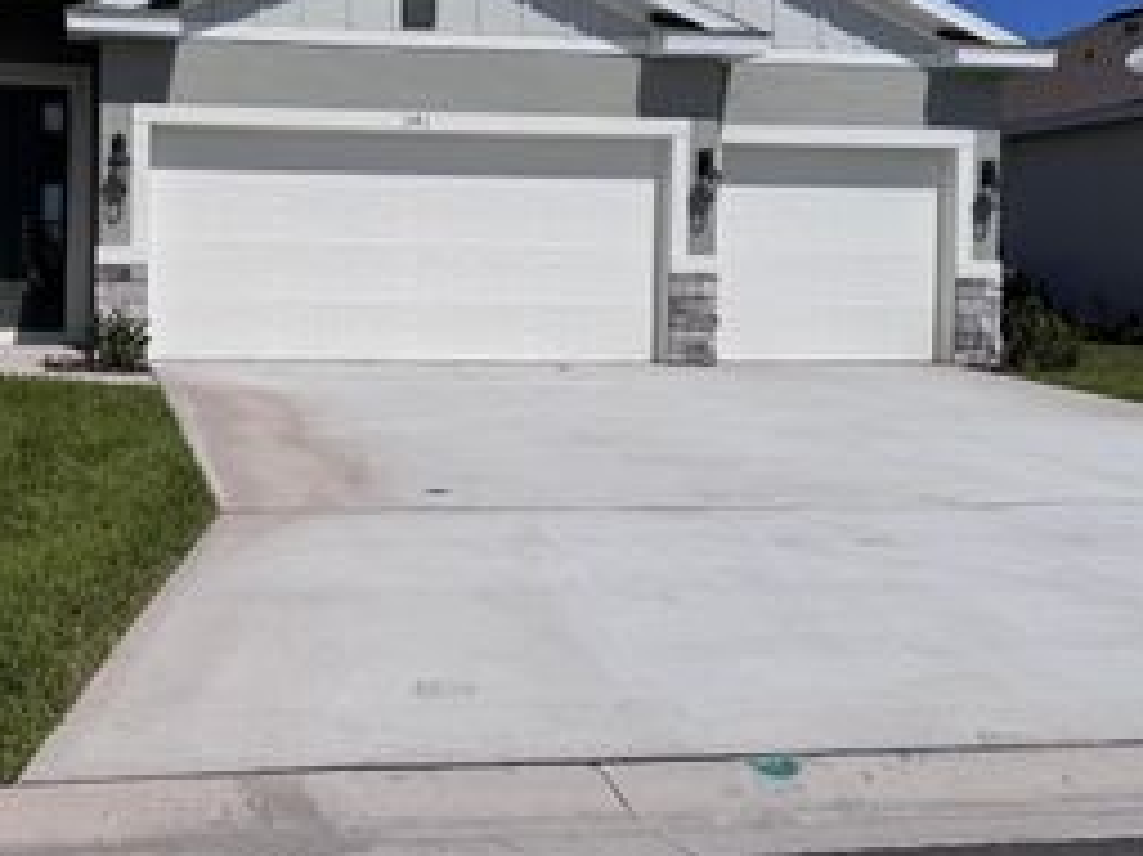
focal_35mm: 47
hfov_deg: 39.3
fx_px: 1551
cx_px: 282
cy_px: 289
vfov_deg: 30.6
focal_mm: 6.76
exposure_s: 1/12346
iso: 50
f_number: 1.78
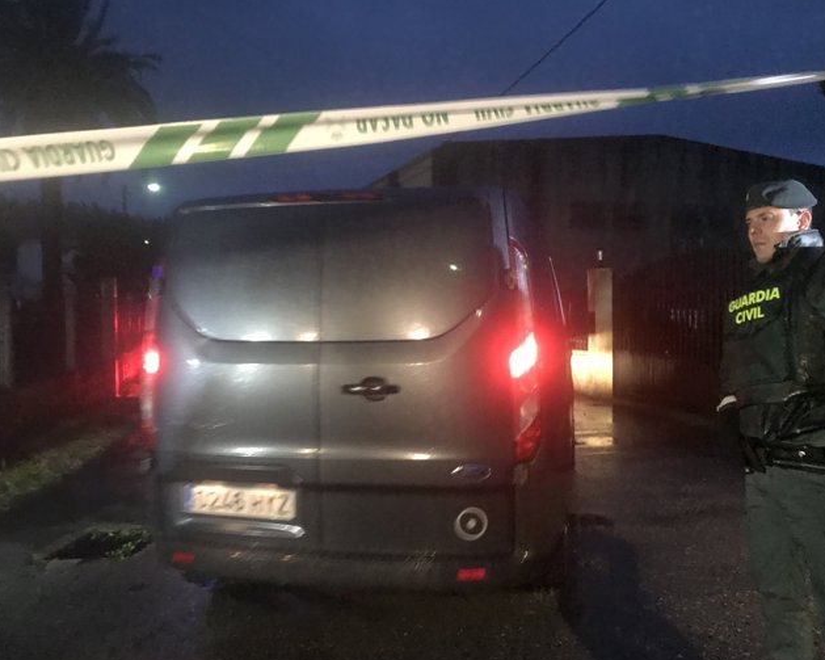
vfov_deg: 48.5
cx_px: 426
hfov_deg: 58.8
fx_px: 732
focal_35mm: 30
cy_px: 336
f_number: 1.8
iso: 80
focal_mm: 3.99
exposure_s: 1/6
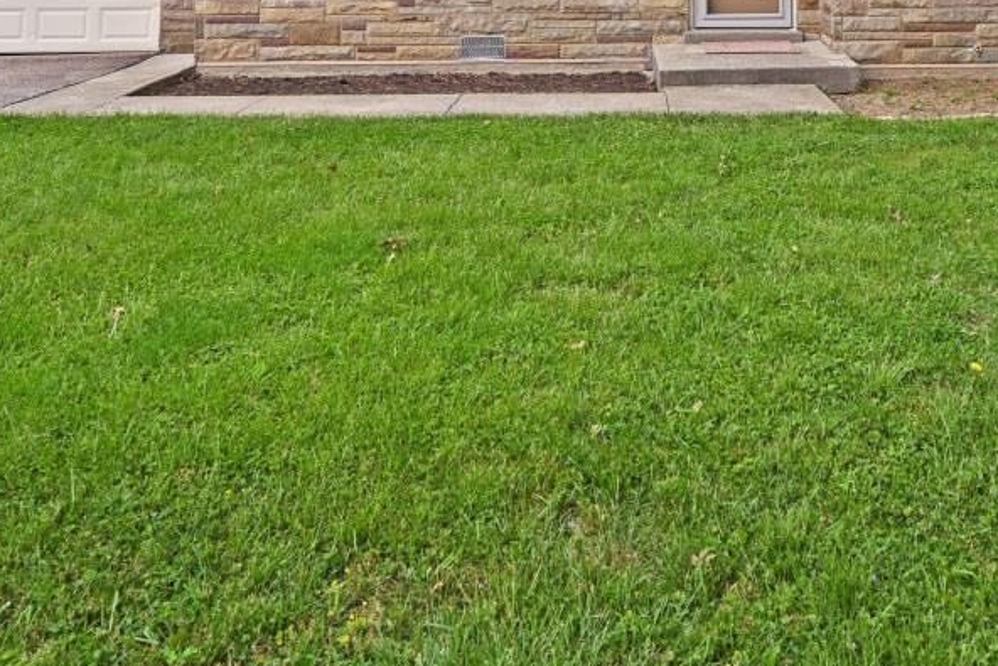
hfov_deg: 49.7
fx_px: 1054
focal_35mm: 38
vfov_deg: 29.9
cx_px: 676
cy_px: -138
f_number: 6.3
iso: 100
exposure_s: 1/250
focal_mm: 15
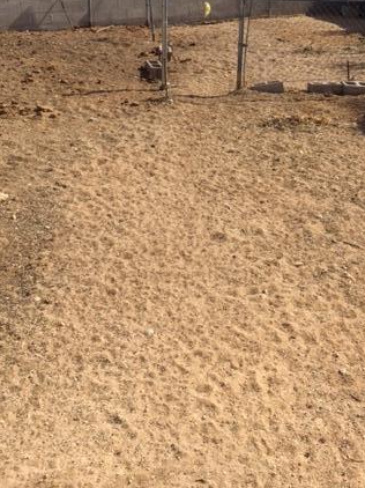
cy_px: 136
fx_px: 619
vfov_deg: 42.0
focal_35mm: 44
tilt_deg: -18.6
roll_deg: -1.5
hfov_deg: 32.6
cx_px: 238
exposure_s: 1/3165
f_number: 2.2
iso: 32
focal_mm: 4.15
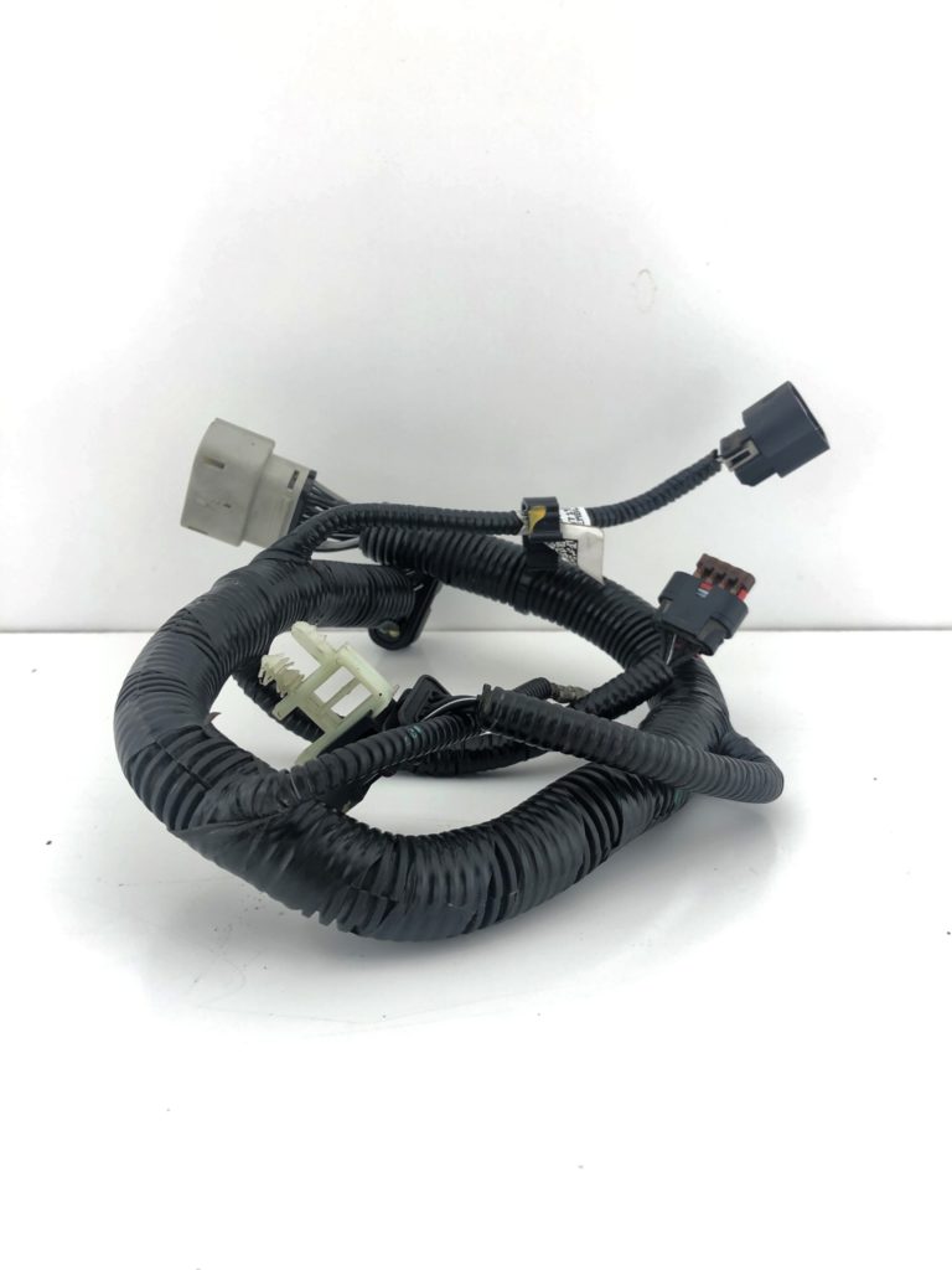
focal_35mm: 28
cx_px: 476
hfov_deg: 49.7
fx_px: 1027
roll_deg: -0.5
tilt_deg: -18.0
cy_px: 635
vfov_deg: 63.4
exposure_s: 1/83
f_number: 1.8
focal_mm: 4
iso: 40
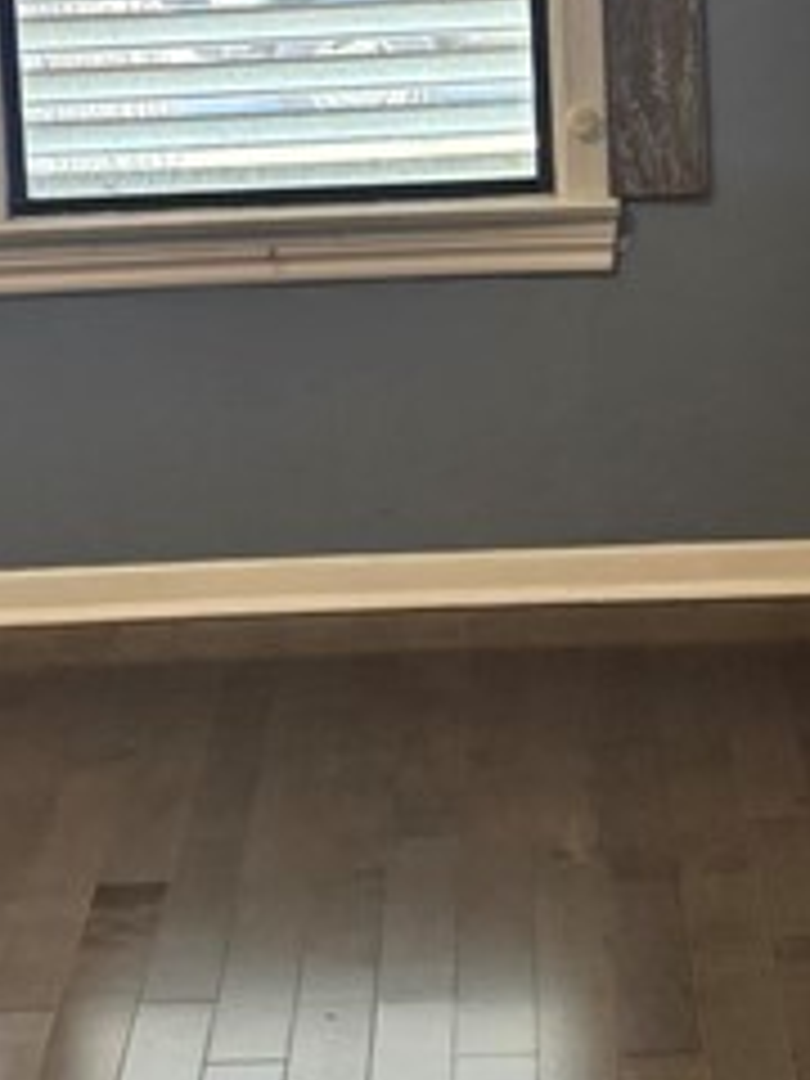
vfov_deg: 17.4
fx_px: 3463
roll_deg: +2.2
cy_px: 76
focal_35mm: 111
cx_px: 423
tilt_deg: -6.6
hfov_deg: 13.3
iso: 160
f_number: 1.6
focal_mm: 5.96
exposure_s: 1/60
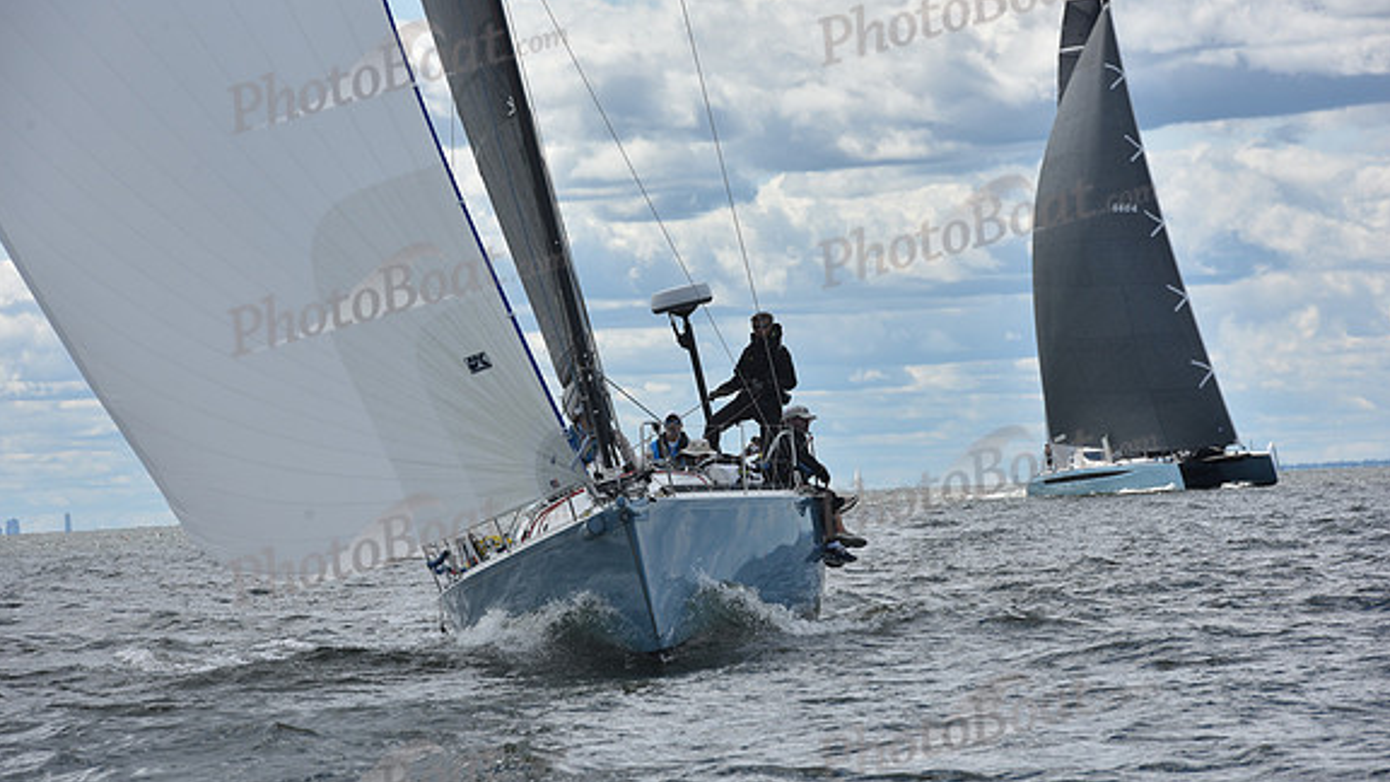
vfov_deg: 5.8
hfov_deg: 10.2
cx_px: 695
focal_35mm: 211
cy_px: 385
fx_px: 7777
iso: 250
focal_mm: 200
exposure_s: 1/800
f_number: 11
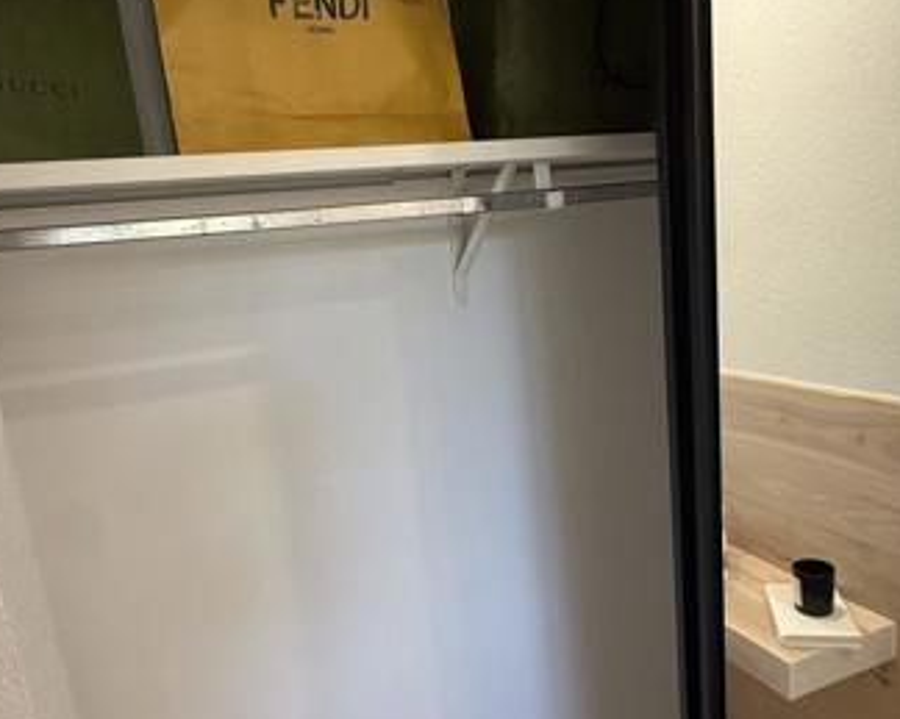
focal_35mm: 27
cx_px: 447
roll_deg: +5.6
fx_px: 719
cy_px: 425
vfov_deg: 52.9
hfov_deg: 64.1
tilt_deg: -11.9
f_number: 2.2
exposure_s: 1/120
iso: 320
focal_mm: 2.22
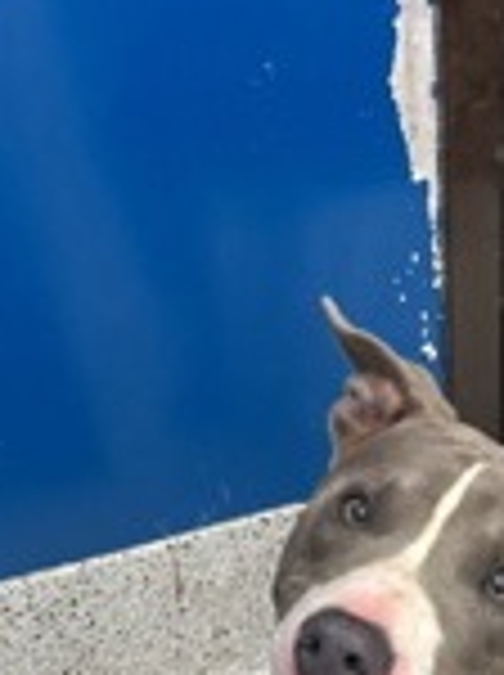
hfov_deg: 19.4
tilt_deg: -53.8
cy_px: 774
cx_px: 533
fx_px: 1421
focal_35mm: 73
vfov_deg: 24.6
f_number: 1.6
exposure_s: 1/120
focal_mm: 5.1
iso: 100
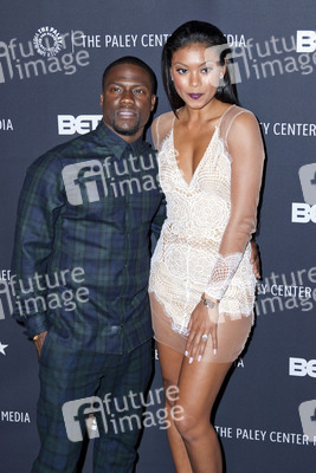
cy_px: 236
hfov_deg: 28.1
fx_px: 631
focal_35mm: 48
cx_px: 158
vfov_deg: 41.1
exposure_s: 1/320
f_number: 4.5
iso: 400
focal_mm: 48
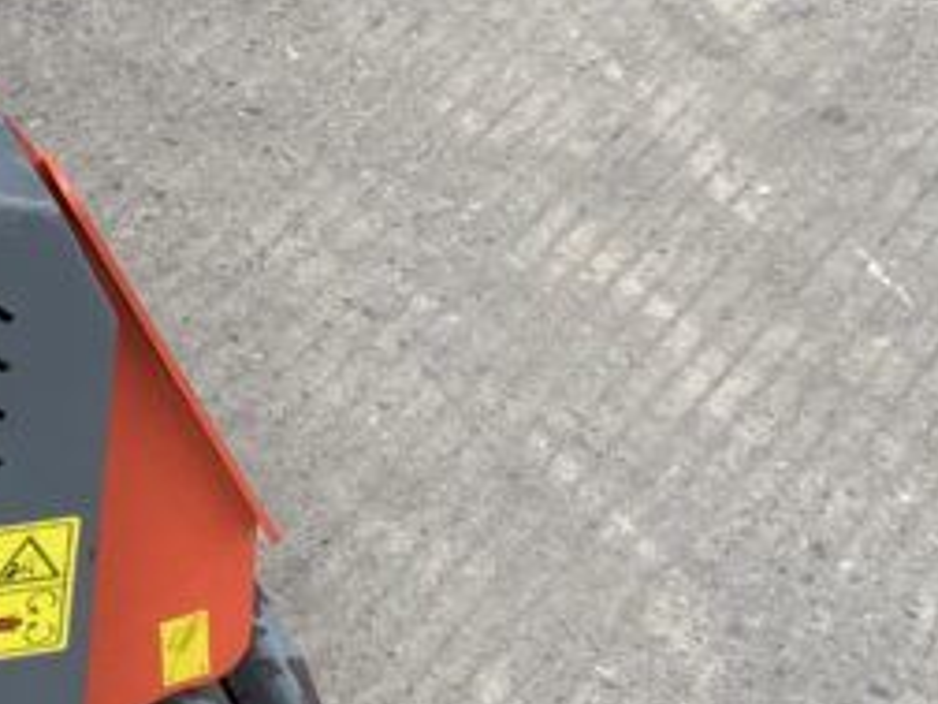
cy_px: 197
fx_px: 3197
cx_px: -208
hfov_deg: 16.0
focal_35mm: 118
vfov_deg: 12.5
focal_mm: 3
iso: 16
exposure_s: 1/816
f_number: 1.8
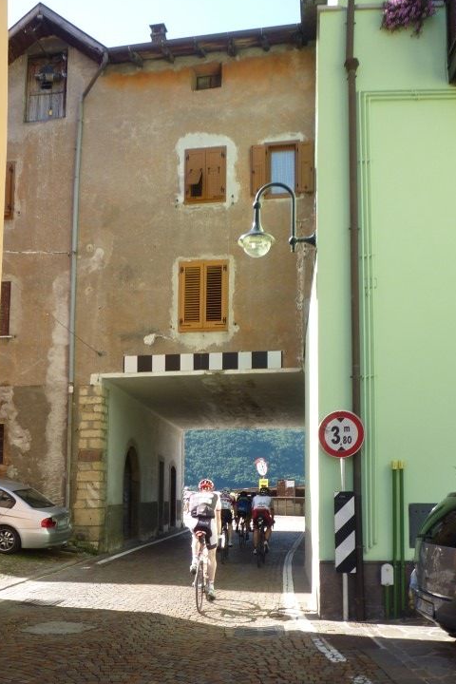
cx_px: 204
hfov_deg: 35.9
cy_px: 442
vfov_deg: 51.2
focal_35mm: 37
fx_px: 703
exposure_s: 1/250
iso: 80
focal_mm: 4.4
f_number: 2.8
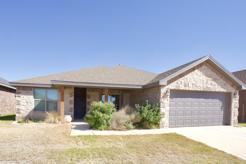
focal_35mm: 15
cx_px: 123
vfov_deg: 77.3
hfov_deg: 100.4
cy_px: 82
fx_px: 102
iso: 250
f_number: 8
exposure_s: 1/320
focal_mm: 10
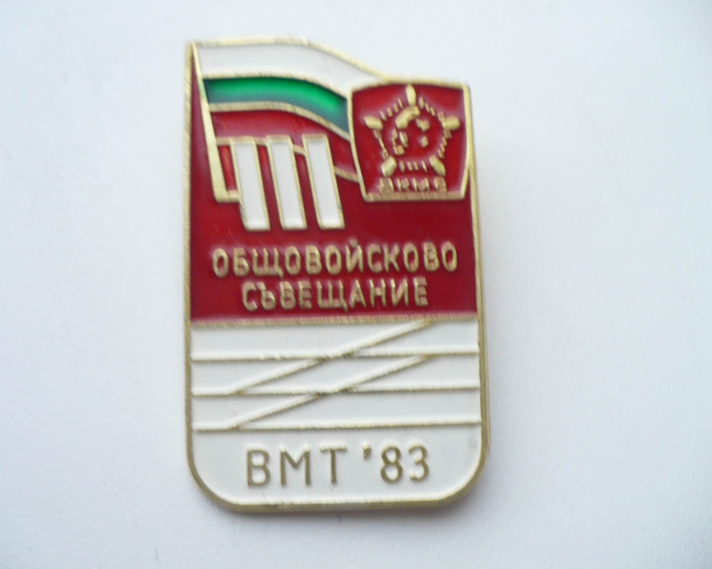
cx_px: 337
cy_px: 282
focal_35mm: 39
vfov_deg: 38.2
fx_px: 822
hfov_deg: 46.8
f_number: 2.8
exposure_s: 1/30
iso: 160
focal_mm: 6.1
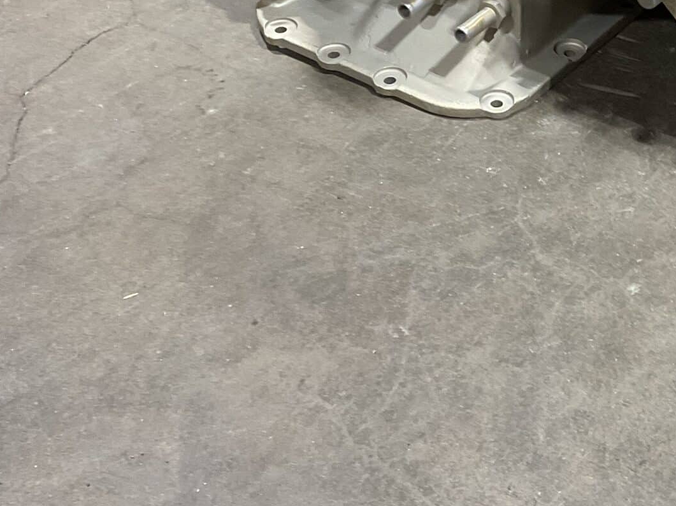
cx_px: 669
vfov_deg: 20.3
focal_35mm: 70
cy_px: -13
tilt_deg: -32.2
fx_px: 1367
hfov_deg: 26.4
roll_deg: -2.3
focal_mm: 3
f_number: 1.8
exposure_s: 1/60
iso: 160
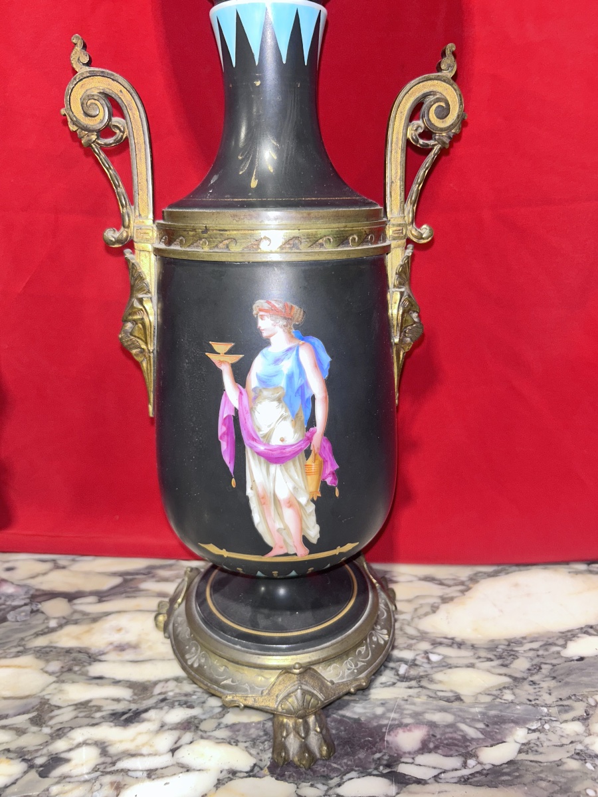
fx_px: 599
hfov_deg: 53.1
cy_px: 398
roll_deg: +0.4
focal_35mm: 26
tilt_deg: -19.6
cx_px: 299
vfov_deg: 67.3
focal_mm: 5.7
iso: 40
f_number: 1.5
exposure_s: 1/25
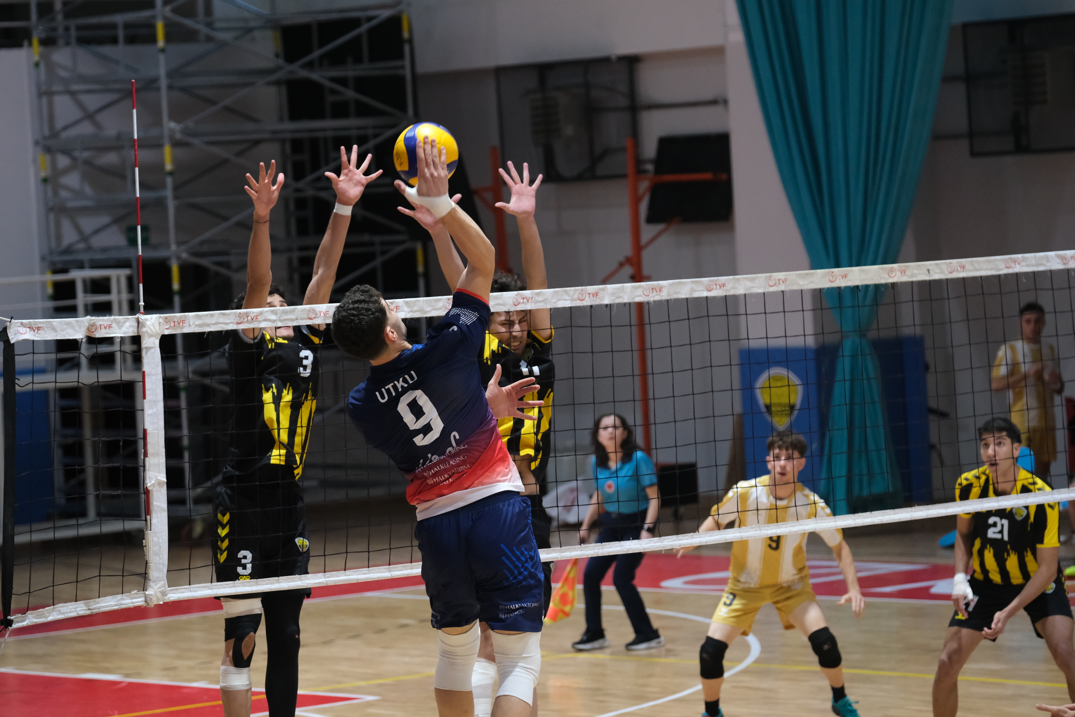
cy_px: 358
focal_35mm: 159
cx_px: 538
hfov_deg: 12.9
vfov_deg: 8.6
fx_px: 4748
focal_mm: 106
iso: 3200
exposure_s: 1/800
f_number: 3.6
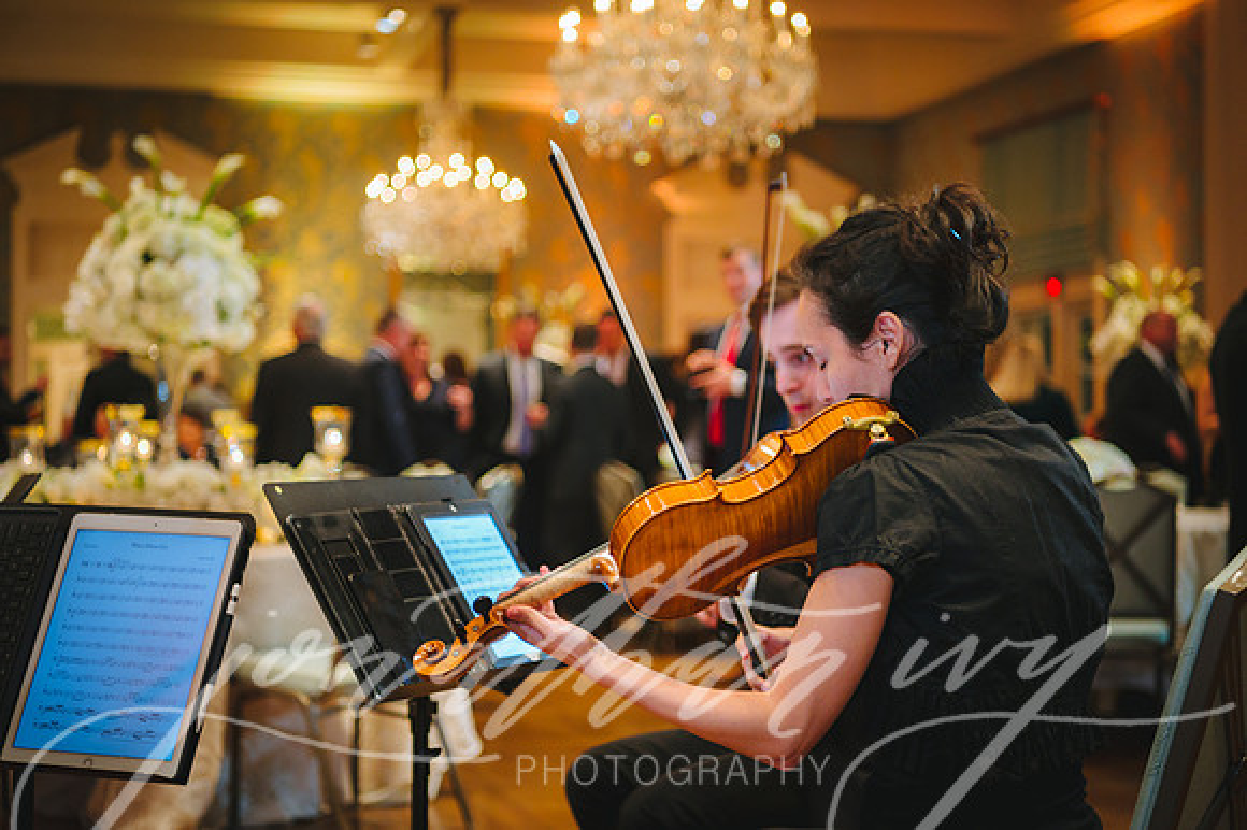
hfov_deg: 33.4
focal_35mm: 60
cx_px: 624
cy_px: 415
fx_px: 2077
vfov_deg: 22.6
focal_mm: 60
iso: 2000
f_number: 2.8
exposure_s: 1/80
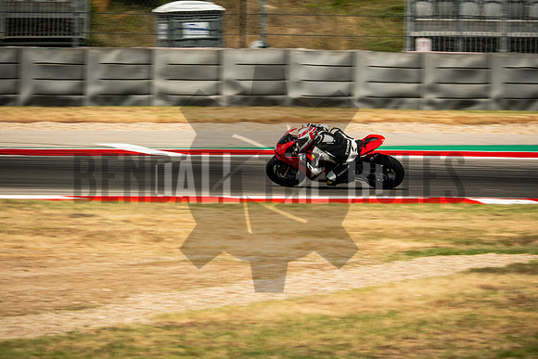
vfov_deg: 3.3
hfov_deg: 4.9
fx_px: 6278
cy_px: 180
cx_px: 269
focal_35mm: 420
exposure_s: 1/160
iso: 160
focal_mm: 280
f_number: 10
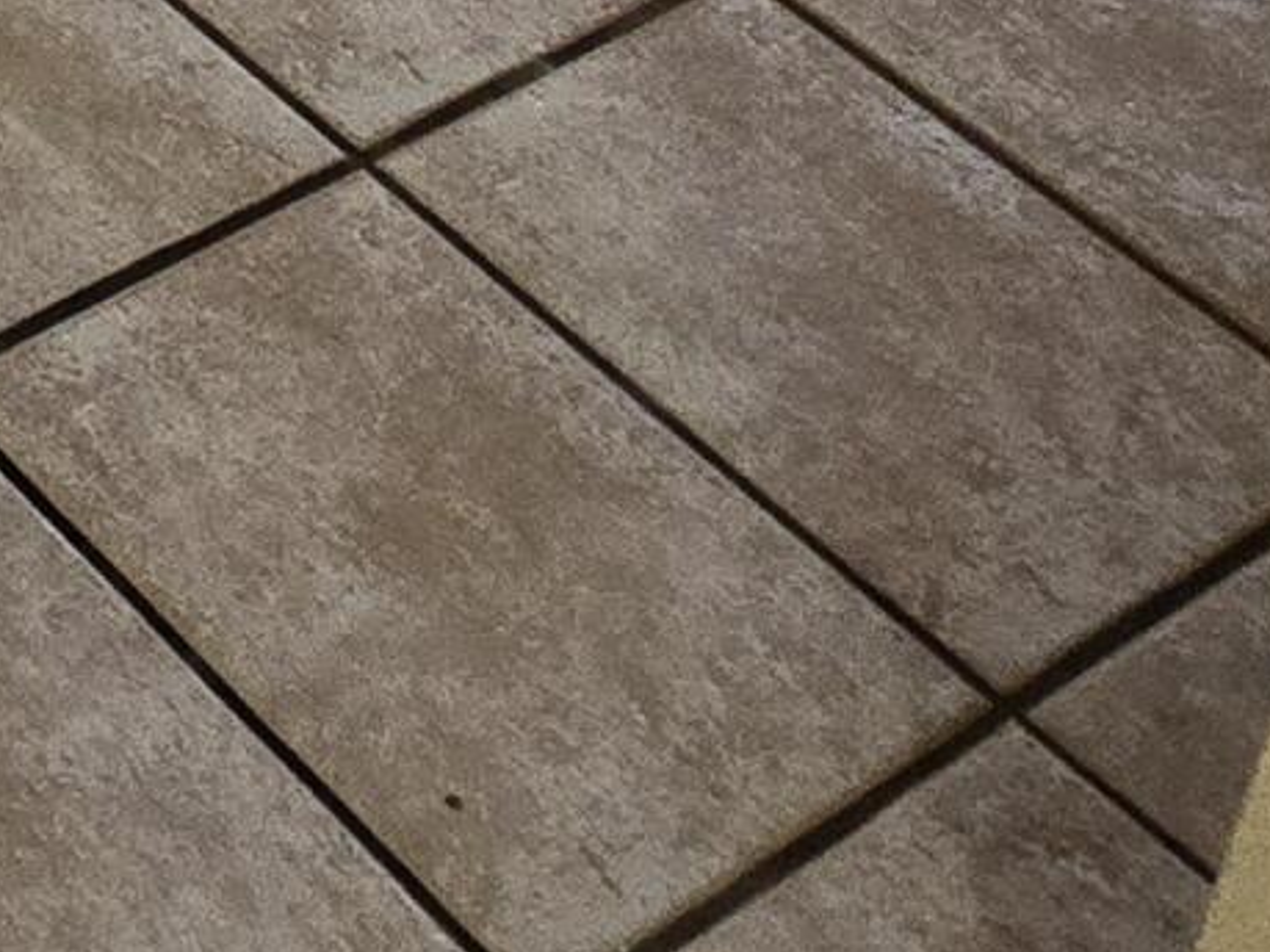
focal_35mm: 85
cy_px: -1898
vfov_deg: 11.1
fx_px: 3118
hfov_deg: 15.0
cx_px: -1713
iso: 250
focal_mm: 2.2
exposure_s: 1/60
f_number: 2.2
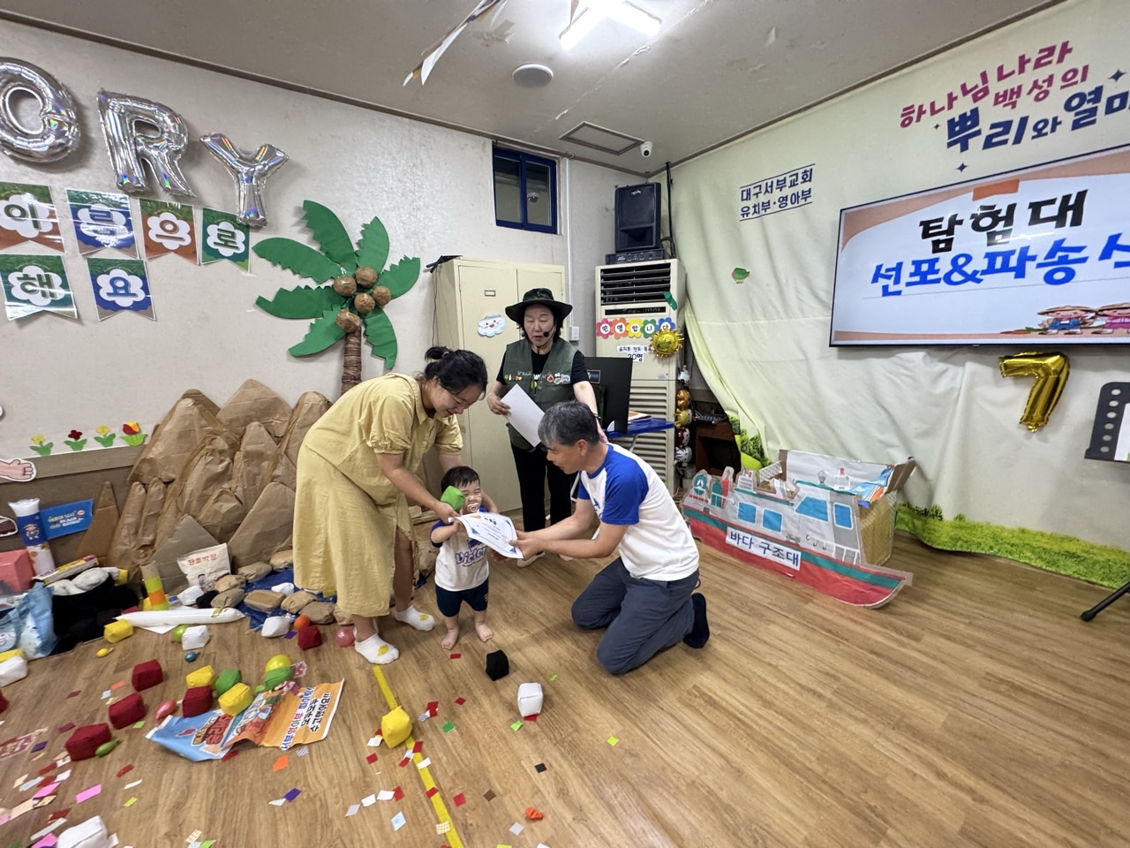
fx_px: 457
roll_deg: +4.6
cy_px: 424
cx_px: 565
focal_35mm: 14
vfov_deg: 85.7
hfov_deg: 102.1
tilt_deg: -8.8
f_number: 2.2
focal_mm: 2.22
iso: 200
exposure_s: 1/60
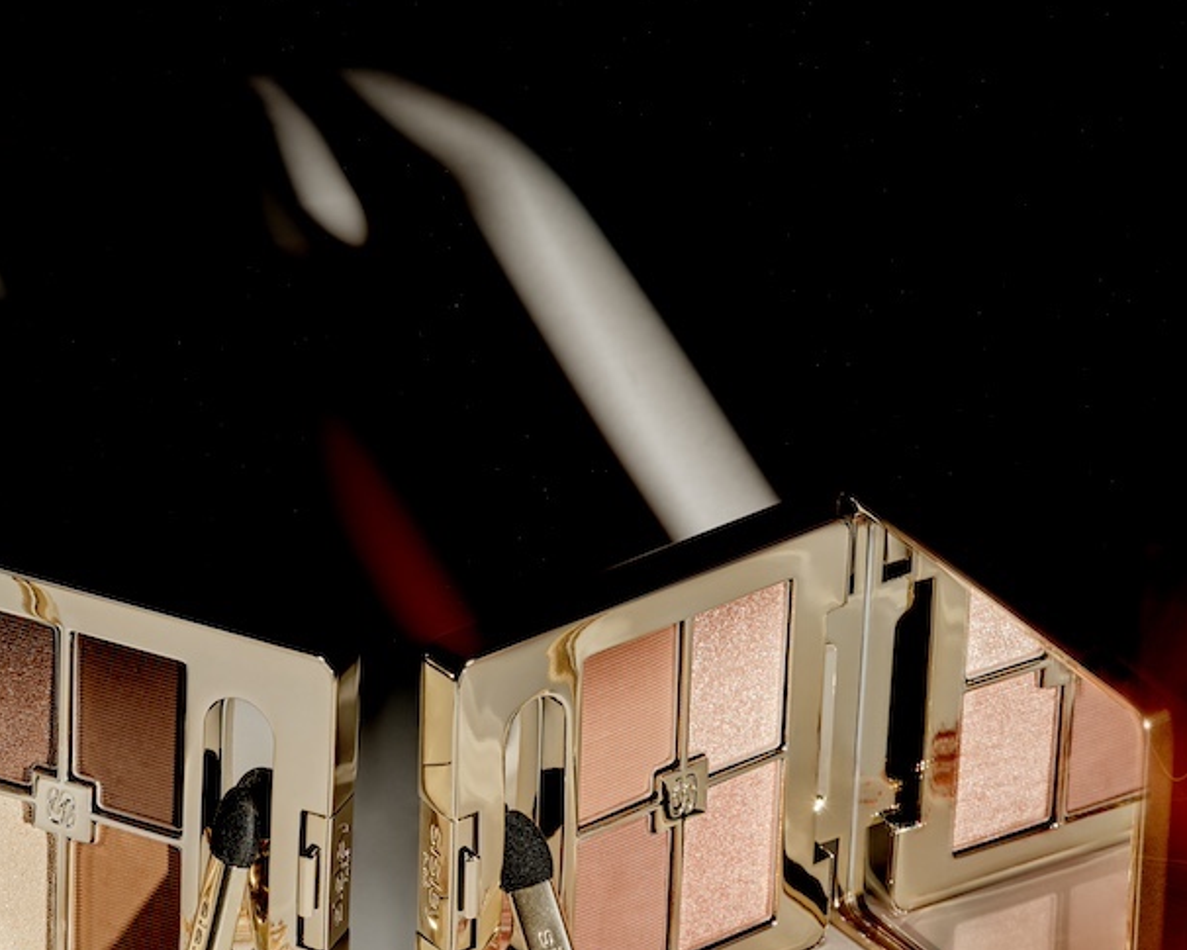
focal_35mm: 153
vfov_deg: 10.1
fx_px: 5376
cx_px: 364
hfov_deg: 12.6
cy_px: 709
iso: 125
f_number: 13
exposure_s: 1/125
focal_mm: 120
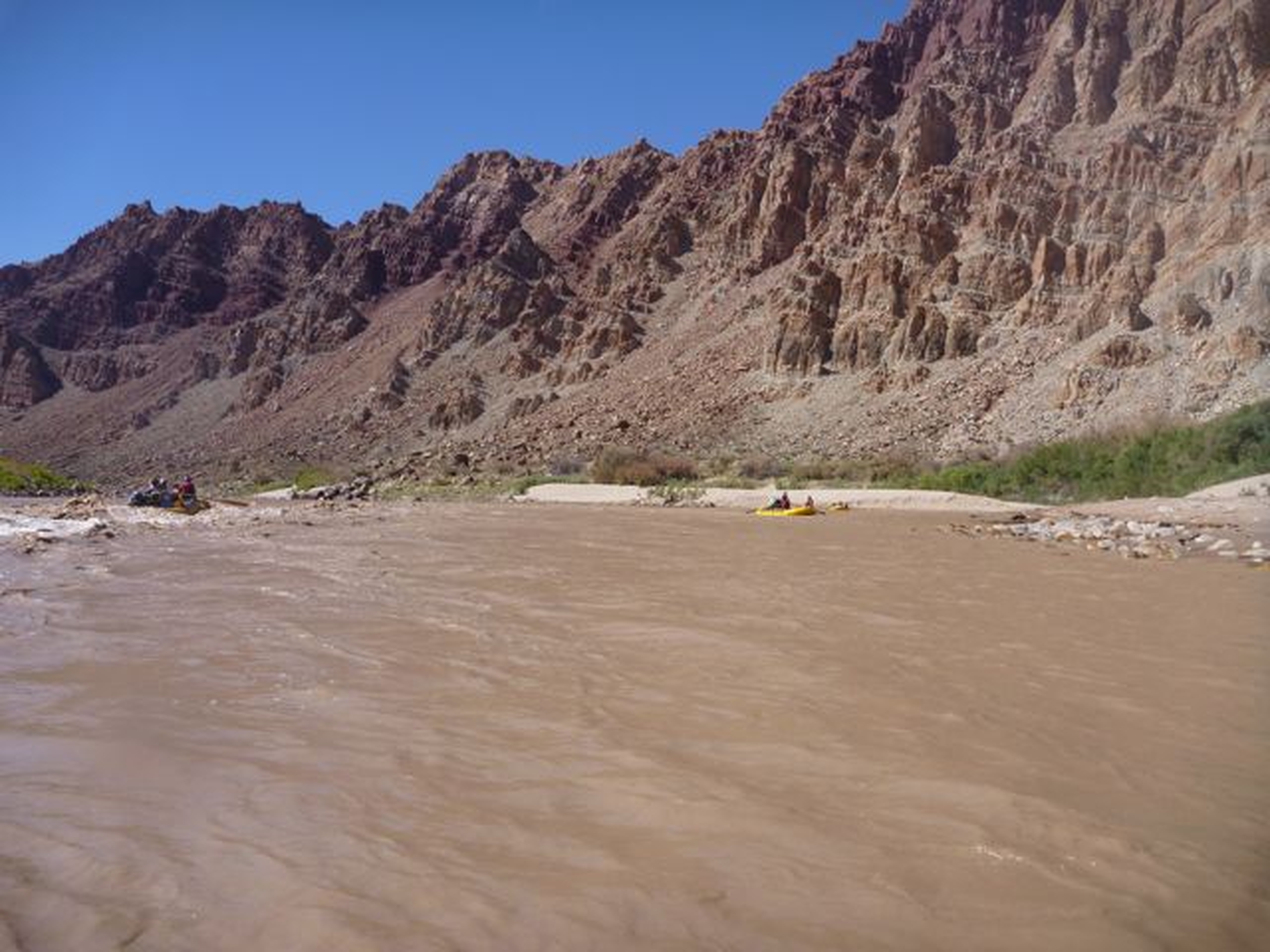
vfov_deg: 49.7
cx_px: 635
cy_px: 476
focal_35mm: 28
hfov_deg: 63.4
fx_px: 1027
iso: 80
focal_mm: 4.9
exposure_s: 1/800
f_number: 3.3
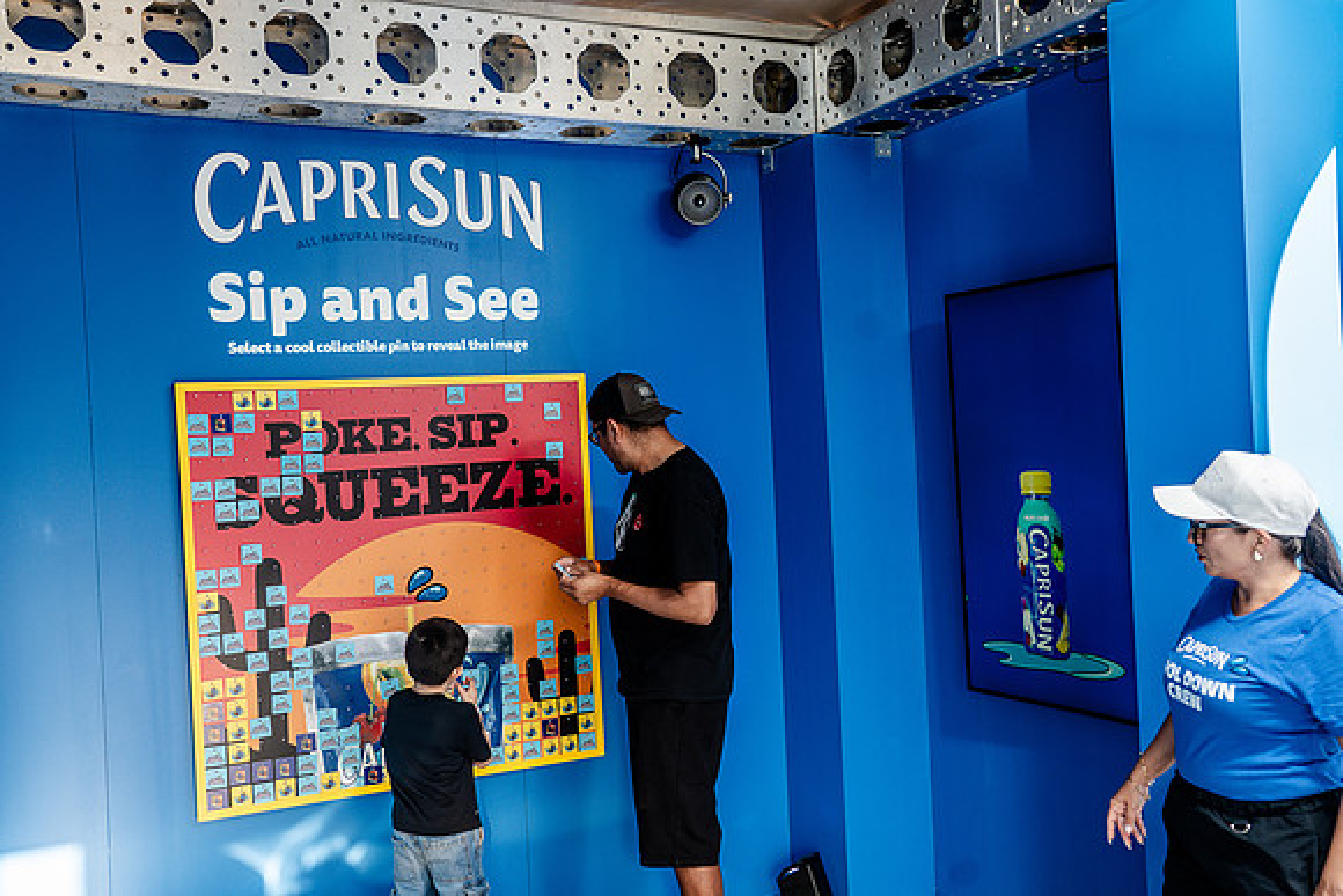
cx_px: 672
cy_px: 448
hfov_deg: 55.8
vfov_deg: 38.9
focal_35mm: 34
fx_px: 1269
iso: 200
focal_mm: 34
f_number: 4
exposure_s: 1/200
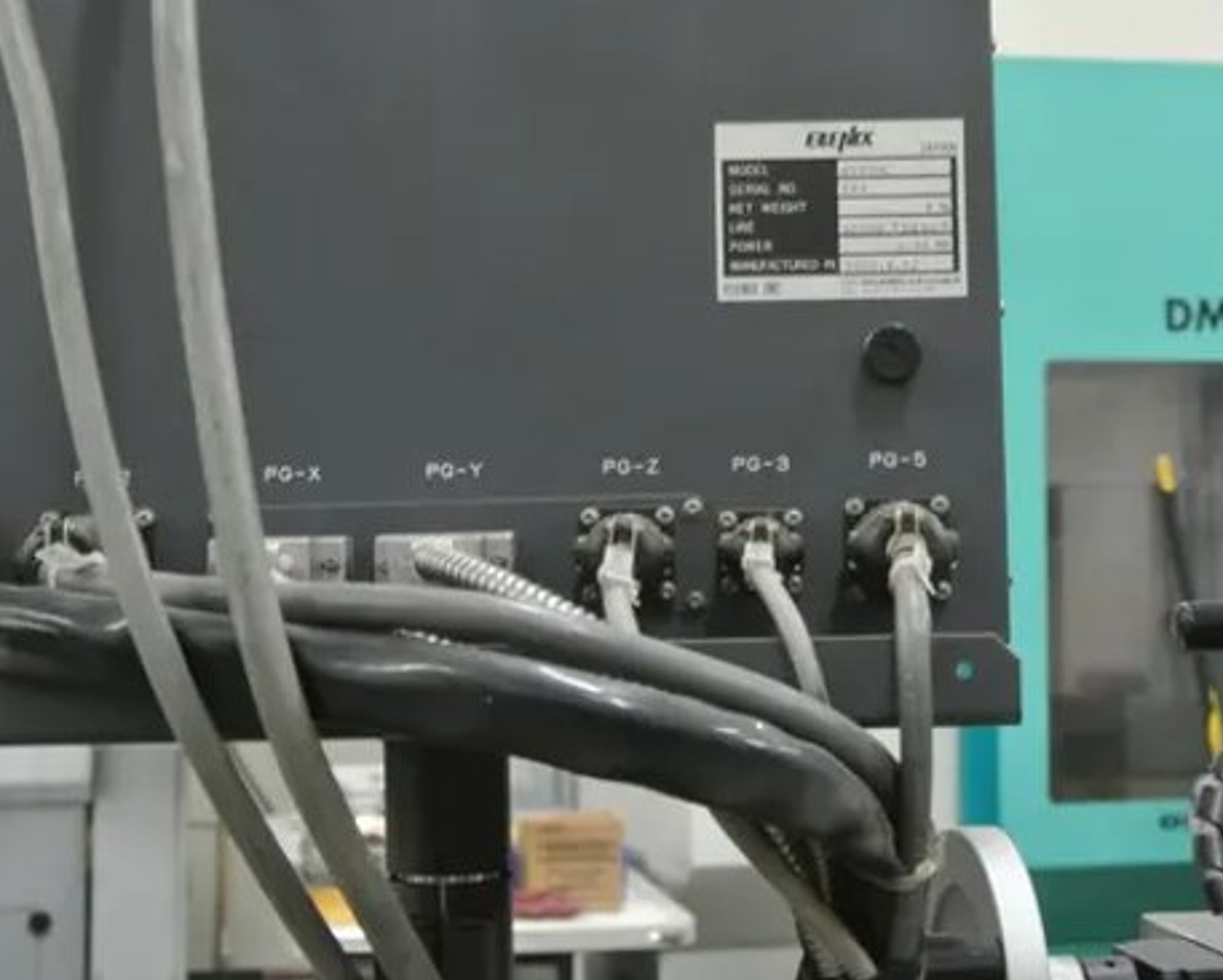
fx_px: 2680
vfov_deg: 20.6
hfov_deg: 25.7
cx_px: 728
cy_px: 266
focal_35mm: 74
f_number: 4.5
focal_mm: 16.9
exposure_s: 1/20
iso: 800
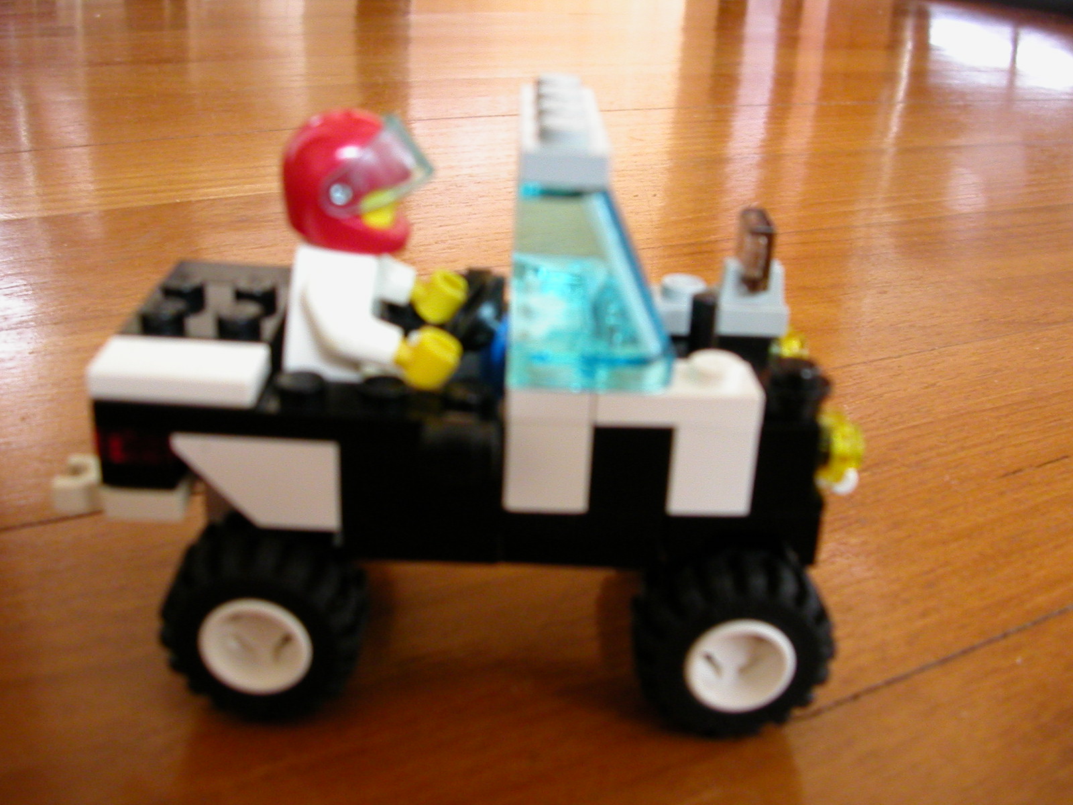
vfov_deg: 38.7
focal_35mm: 37
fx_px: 1147
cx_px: 536
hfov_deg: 50.1
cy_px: 402
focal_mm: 5.6
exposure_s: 1/4.9
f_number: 2.7
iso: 200
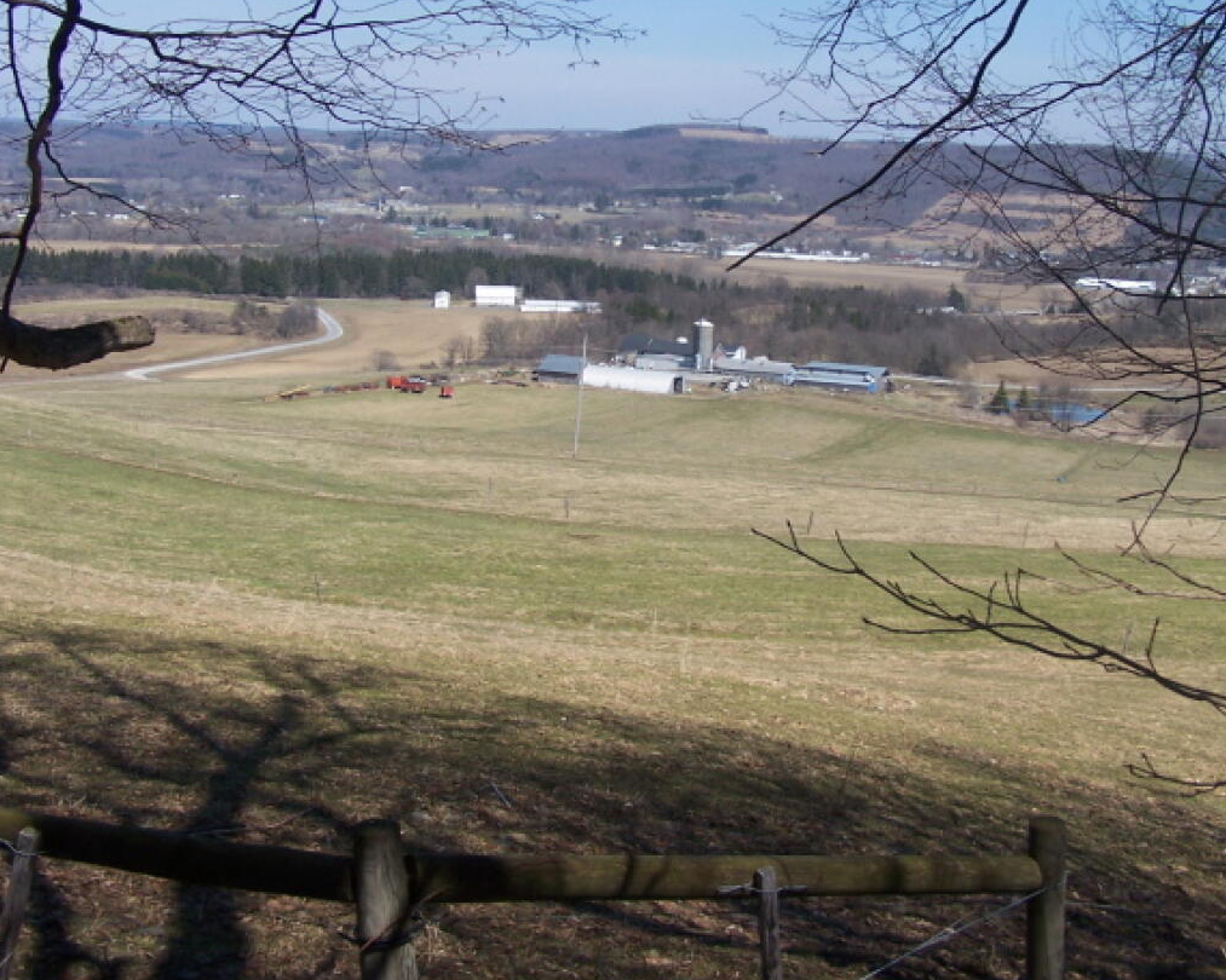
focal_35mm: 50
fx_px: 1814
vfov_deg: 30.1
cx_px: 614
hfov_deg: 37.3
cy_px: 367
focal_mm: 6.3
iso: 80
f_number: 4
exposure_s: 1/800
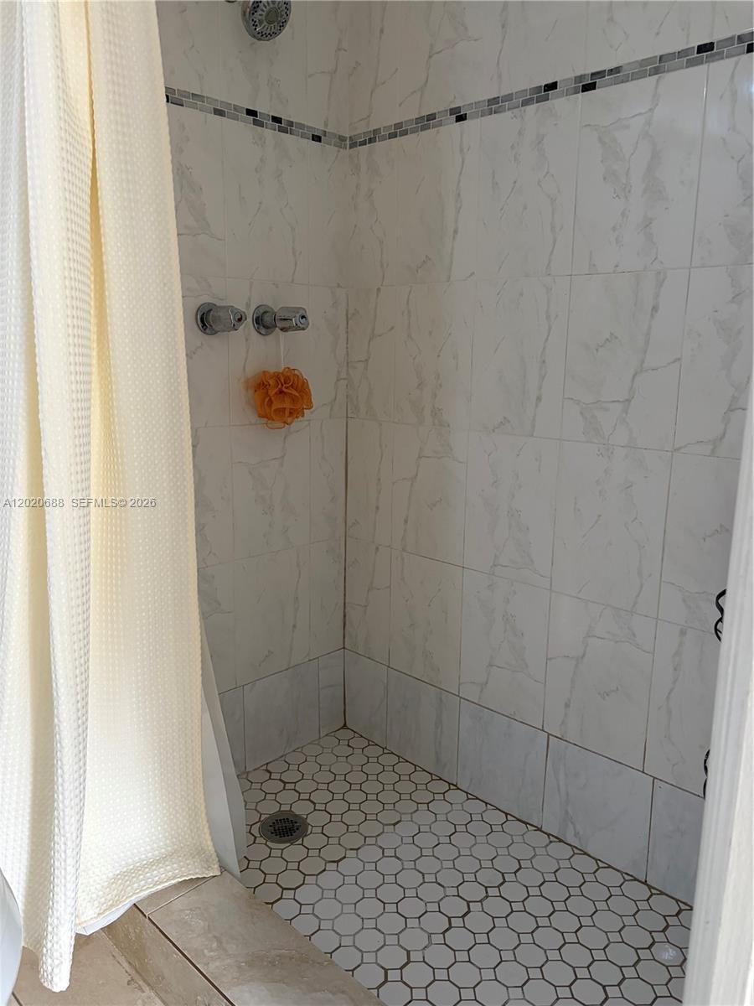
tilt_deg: -12.2
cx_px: 377
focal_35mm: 26
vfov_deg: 67.3
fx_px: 755
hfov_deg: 53.1
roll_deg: -1.1
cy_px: 503
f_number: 1.6
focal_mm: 5.96
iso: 160
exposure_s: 1/60
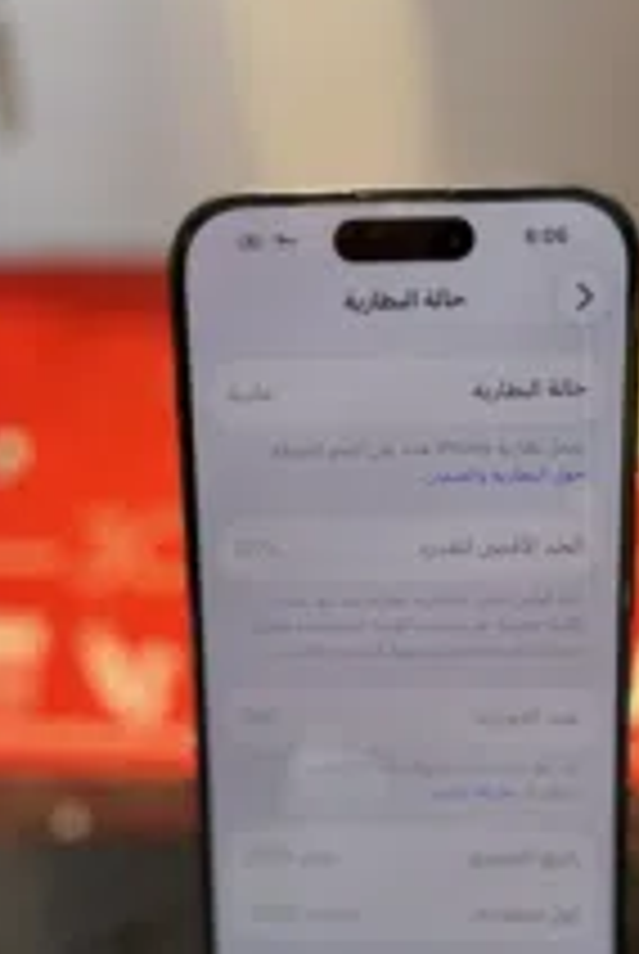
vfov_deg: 41.3
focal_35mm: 47
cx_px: 387
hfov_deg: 28.7
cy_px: 634
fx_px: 1247
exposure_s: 1/100
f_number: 1.78
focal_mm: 6.76
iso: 160
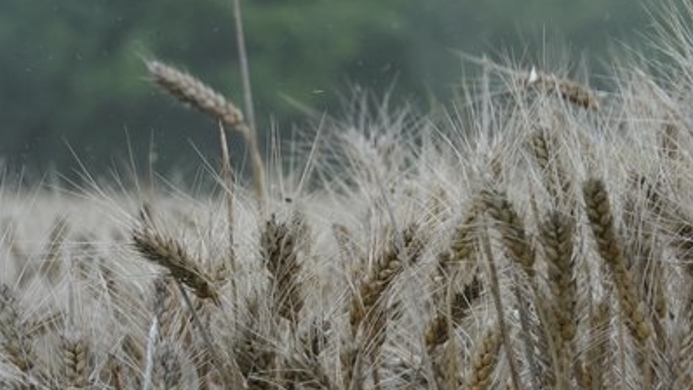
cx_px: 346
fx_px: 5807
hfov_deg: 6.8
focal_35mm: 316
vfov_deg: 3.8
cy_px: 180
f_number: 29
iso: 3200
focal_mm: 300
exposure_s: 1/250
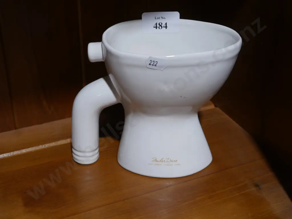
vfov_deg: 28.0
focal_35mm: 52
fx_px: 439
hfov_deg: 36.8
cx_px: 146
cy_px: 110
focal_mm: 26
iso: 500
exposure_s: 1/60
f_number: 5.3
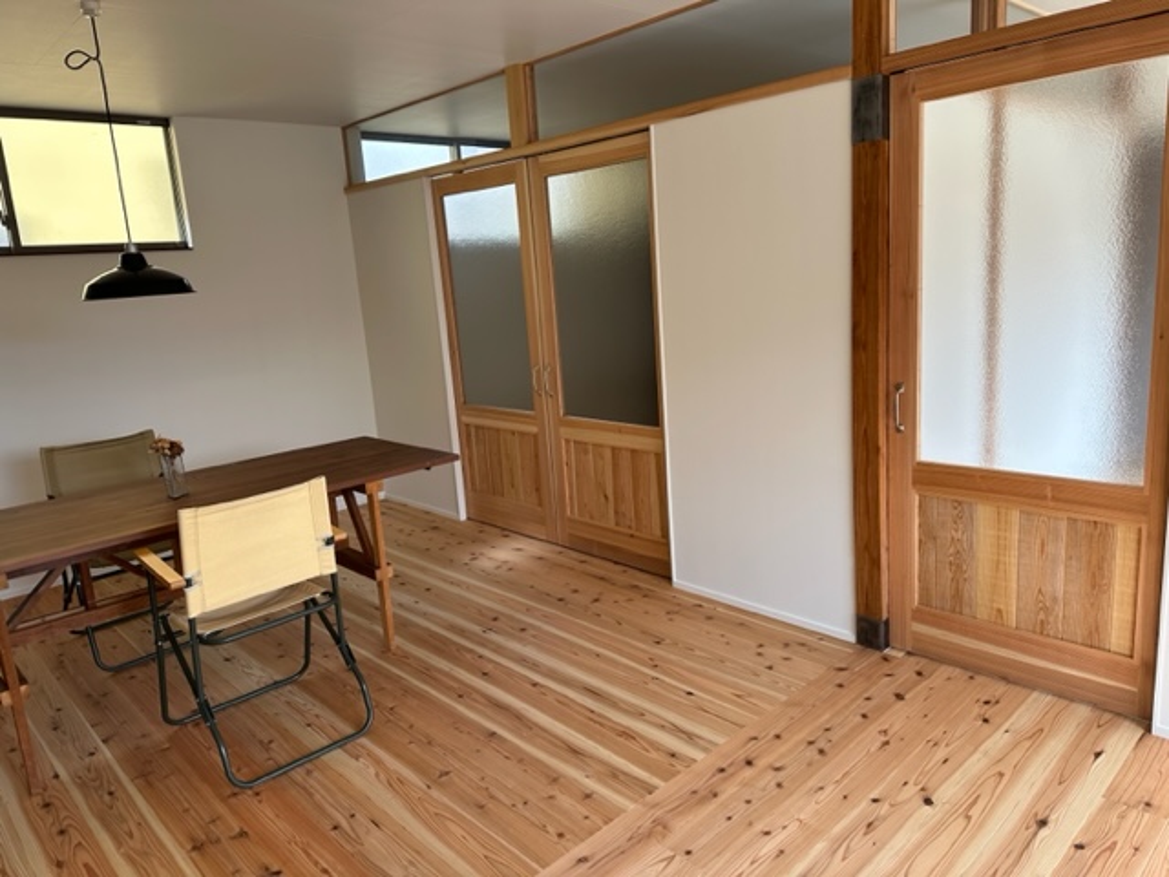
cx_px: 584
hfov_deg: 71.6
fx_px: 810
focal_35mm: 24
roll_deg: +3.4
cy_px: 438
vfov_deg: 56.8
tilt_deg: -10.8
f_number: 1.78
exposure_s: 1/241
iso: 80
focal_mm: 6.86
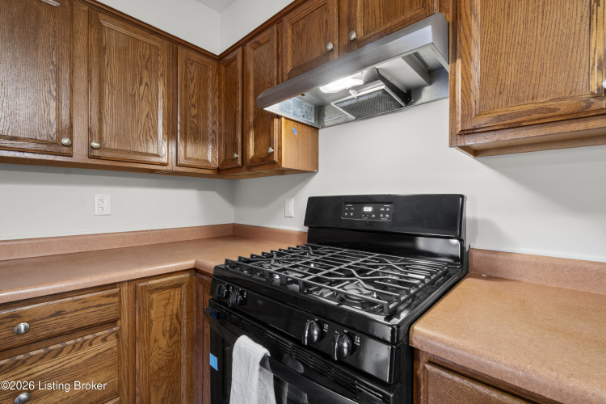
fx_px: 252
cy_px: 202
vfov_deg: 77.3
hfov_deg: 100.4
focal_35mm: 15
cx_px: 303
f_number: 11
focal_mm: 10
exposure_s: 3.2
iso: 400
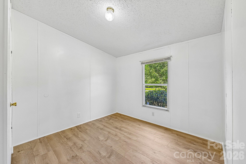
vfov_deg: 81.2
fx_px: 96
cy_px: 82
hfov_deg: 104.3
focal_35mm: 14
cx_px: 123
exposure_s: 1/20
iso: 100
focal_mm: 14
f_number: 8
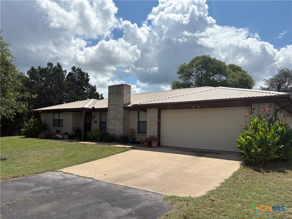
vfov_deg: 53.1
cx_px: 146
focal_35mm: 26
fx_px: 219
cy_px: 110
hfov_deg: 67.3
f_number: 1.6
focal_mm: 5.96
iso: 50
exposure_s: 1/8850
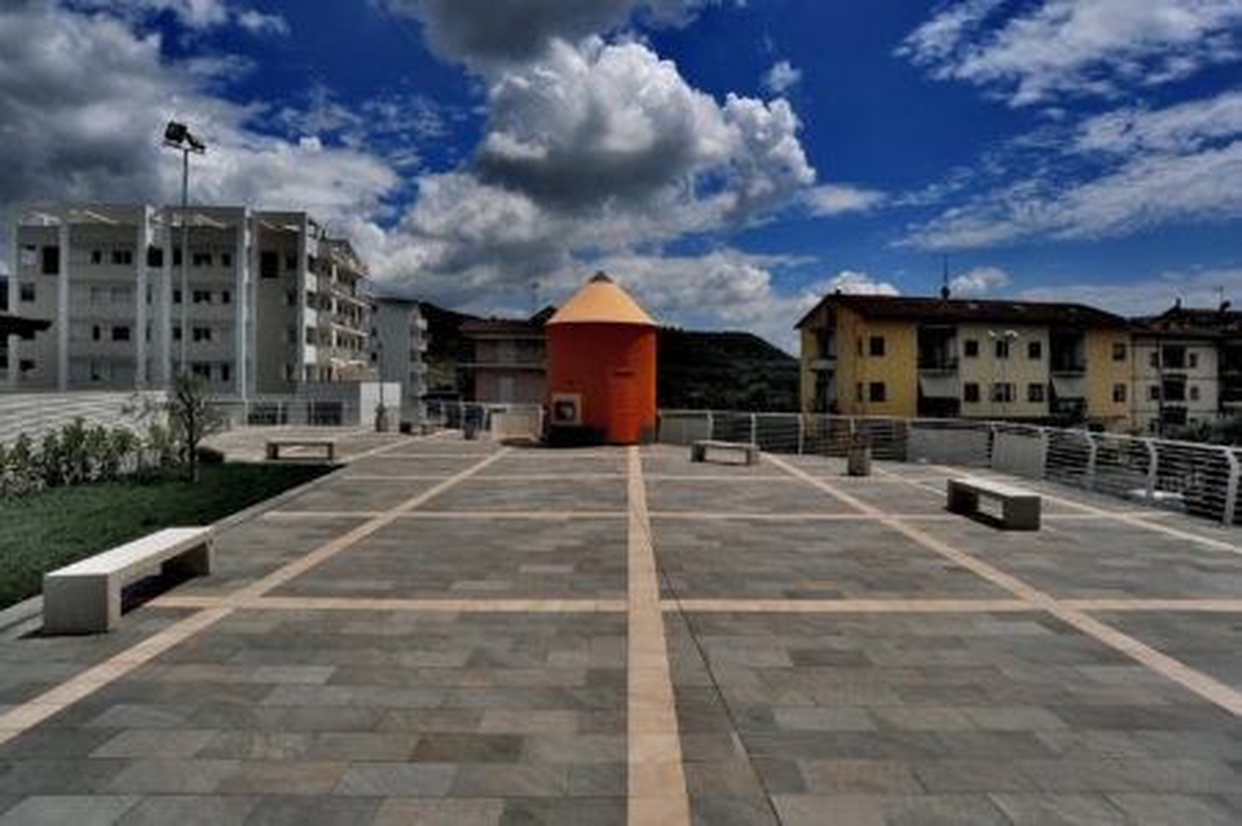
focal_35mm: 18
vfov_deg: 67.3
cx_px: 621
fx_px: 621
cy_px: 413
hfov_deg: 90.0
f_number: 22
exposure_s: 1/500
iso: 200
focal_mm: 18
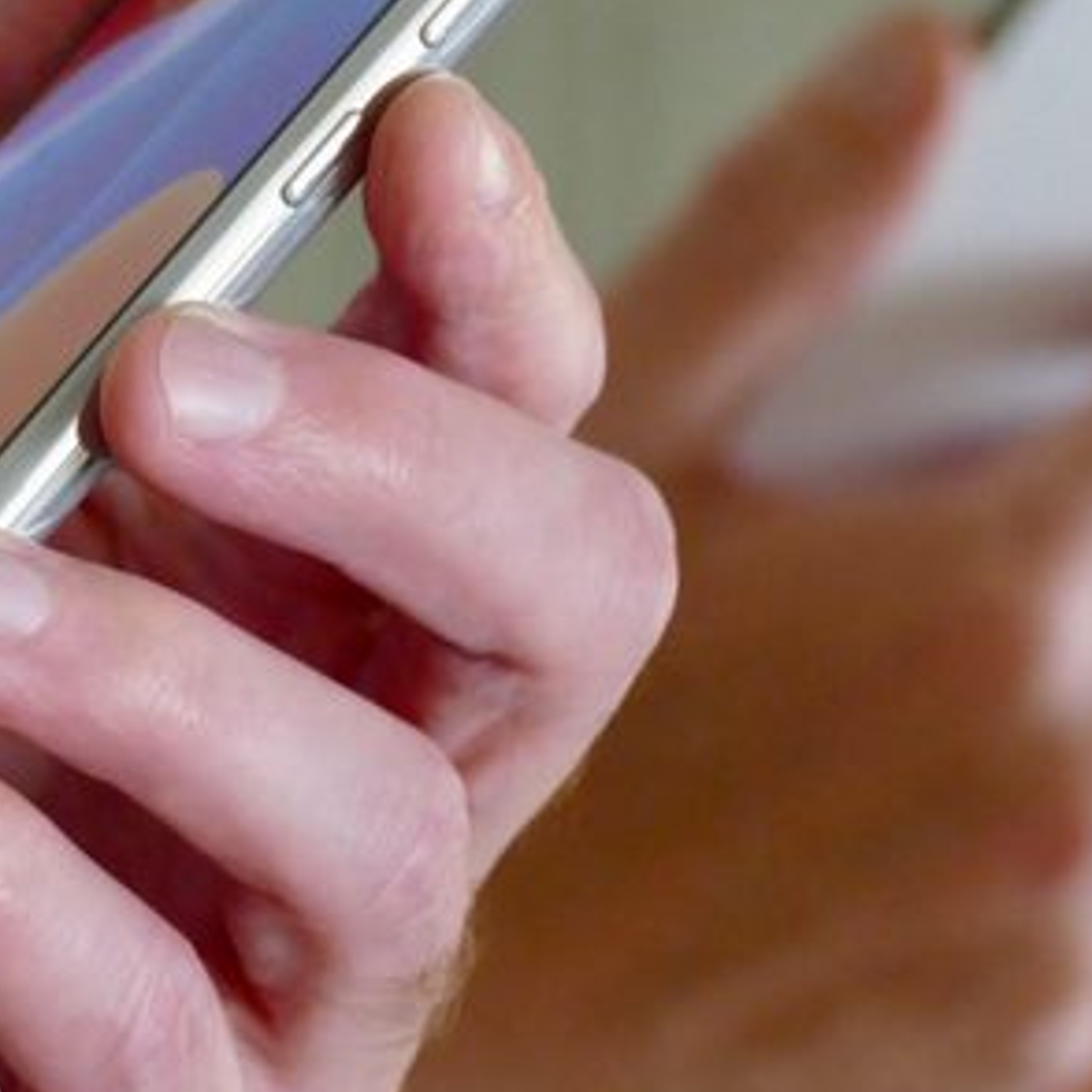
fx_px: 11457
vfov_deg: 5.5
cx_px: 386
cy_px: 290
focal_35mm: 321
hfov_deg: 5.5
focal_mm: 56.08
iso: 1600
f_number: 4
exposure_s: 1/50
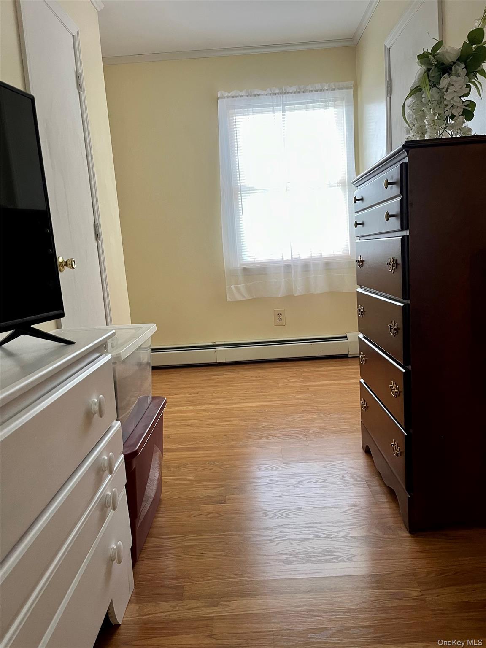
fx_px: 487
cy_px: 324
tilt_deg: -8.7
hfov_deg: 53.1
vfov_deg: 67.3
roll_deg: +4.3
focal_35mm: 26
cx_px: 243
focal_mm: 5.1
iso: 250
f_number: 1.6
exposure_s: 1/60
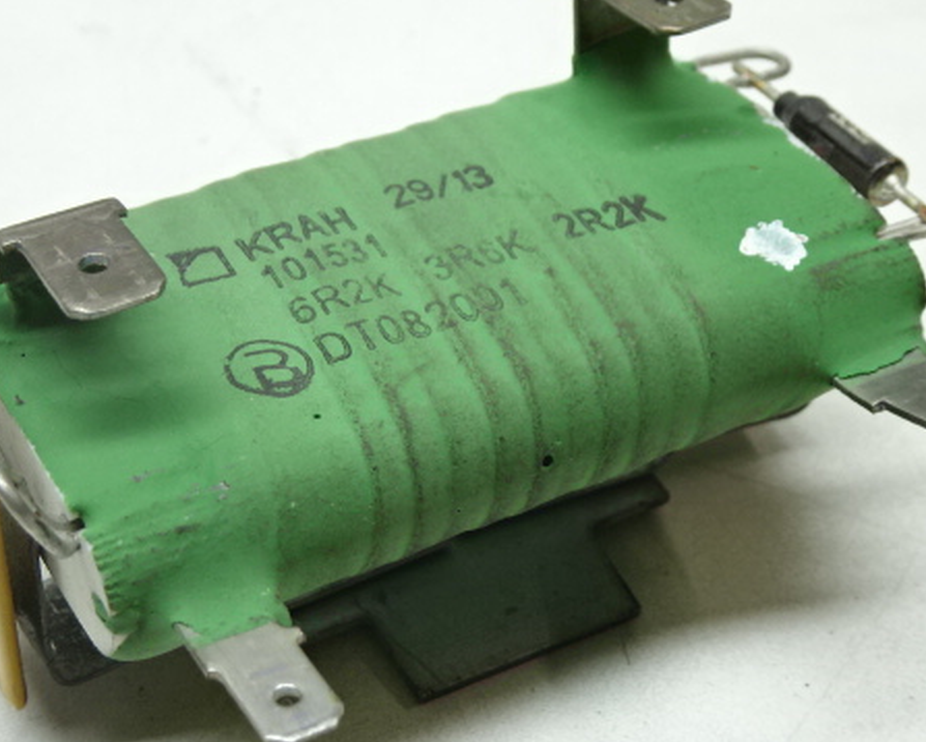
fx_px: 2221
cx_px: 452
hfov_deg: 23.6
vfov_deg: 19.0
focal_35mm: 81
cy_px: 334
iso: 200
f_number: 4.5
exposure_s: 1/60
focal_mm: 9.87
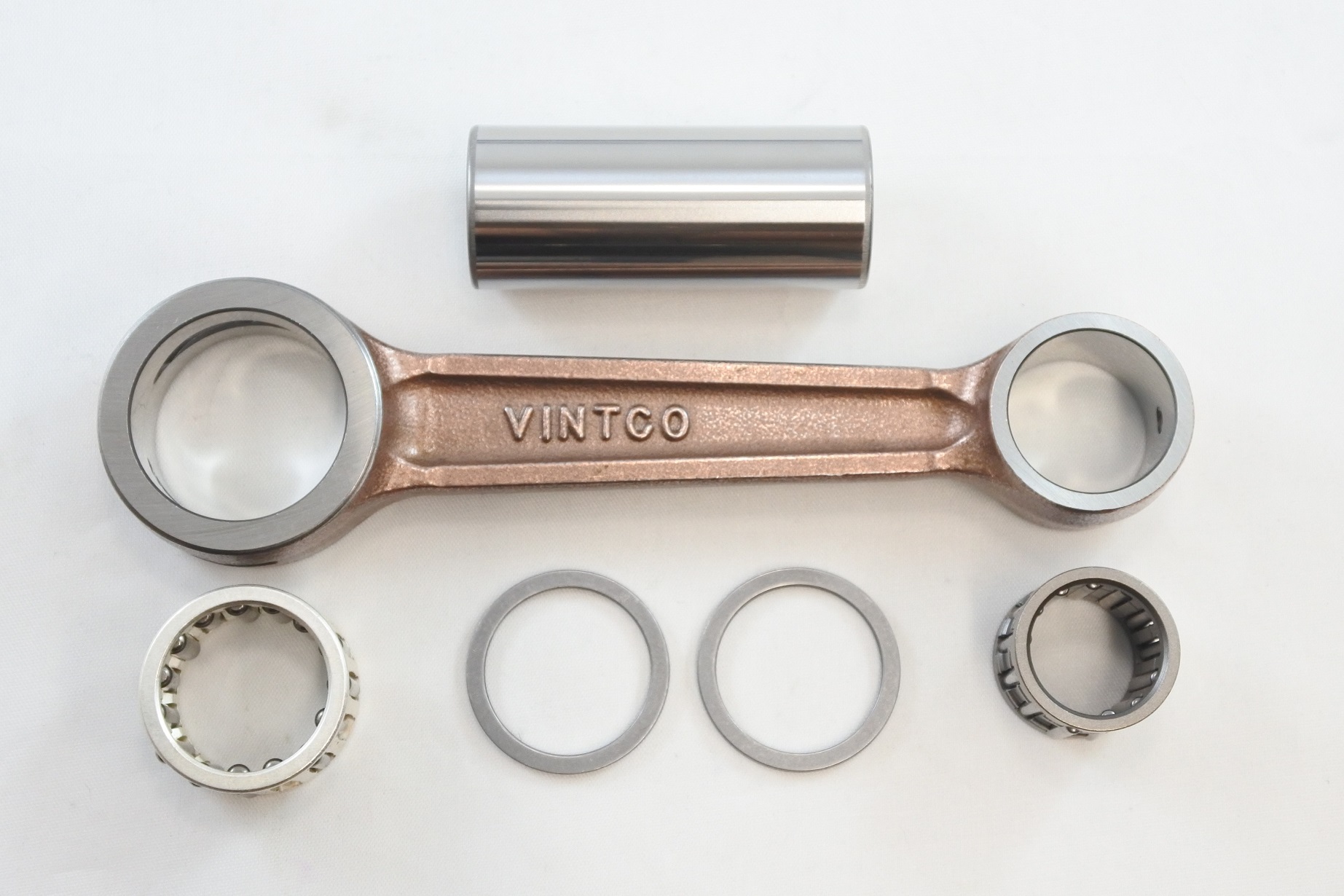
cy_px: 448
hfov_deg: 42.7
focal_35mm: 46
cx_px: 672
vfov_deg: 29.2
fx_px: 1717
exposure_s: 1/125
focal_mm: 17.2
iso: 720
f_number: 4.5
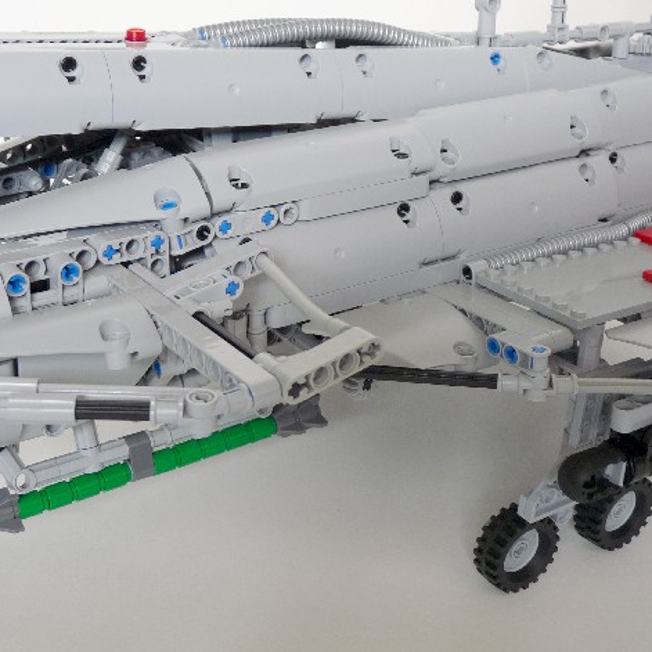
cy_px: 260
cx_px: 246
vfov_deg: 33.3
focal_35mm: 51
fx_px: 1087
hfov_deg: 33.2
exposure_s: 1/20
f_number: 3
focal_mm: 6
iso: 100
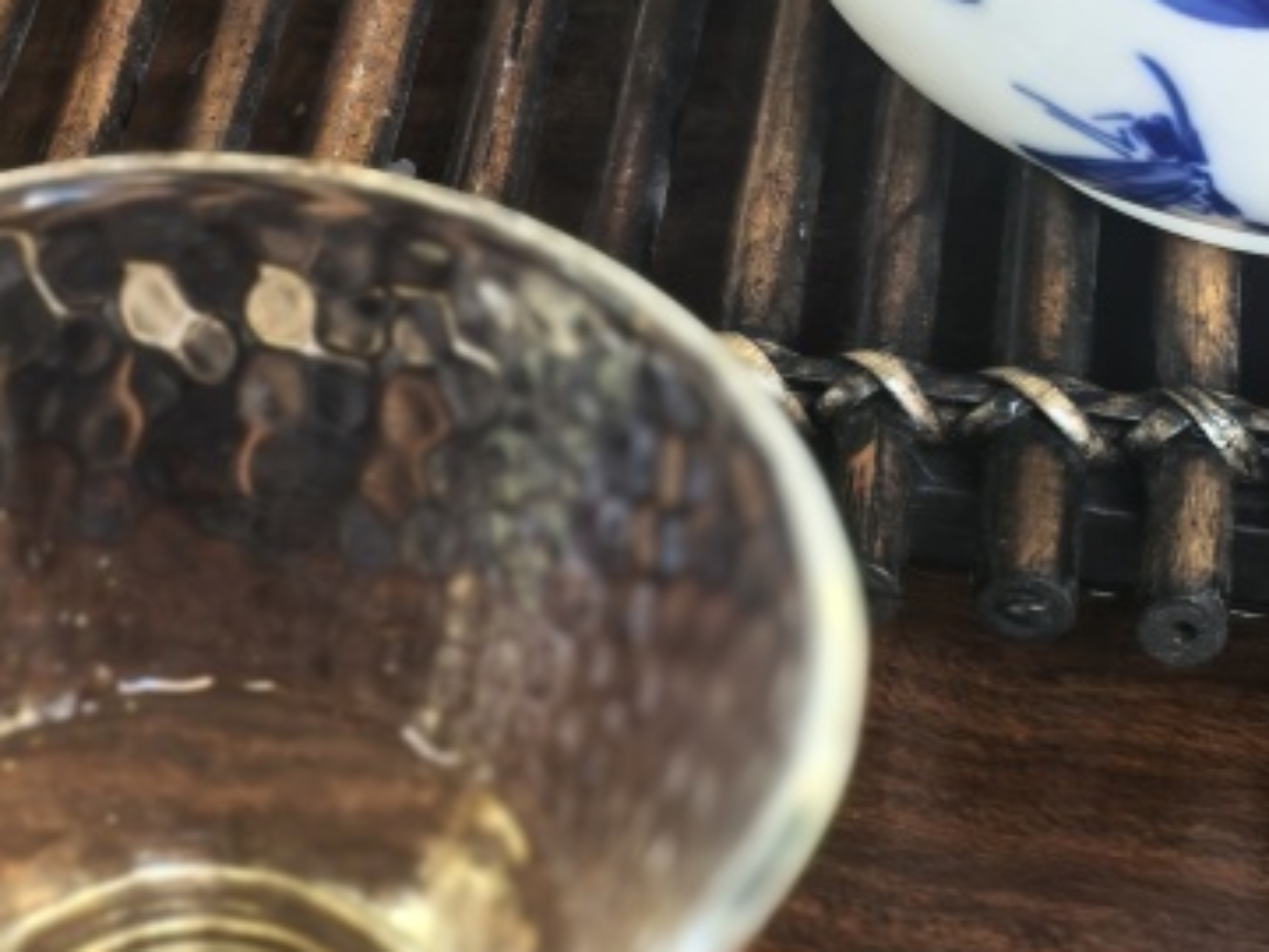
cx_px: -14
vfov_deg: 12.3
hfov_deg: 16.1
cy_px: 88
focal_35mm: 120
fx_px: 4399
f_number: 2
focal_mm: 5.75
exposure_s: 1/100
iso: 250
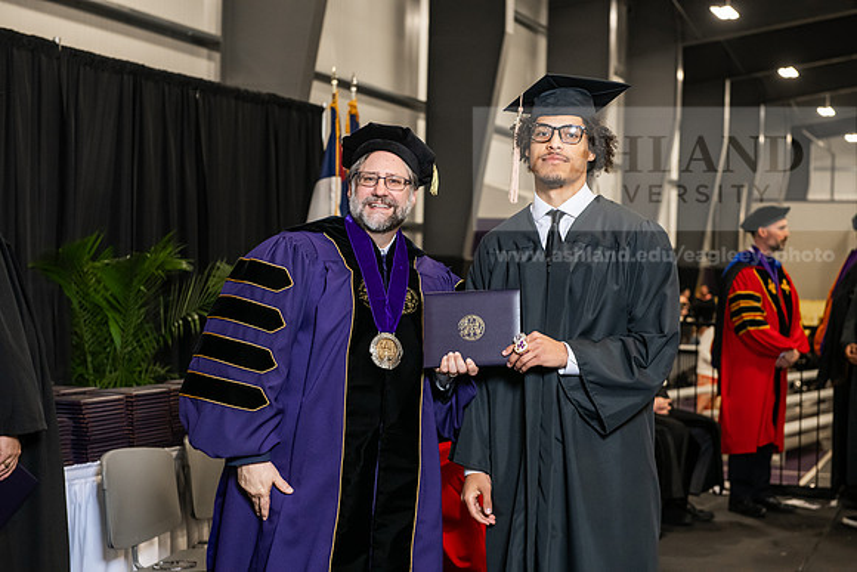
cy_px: 286
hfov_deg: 30.5
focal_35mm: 66
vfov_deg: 20.6
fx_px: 1571
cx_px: 428
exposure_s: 1/200
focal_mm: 66
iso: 2500
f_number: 5
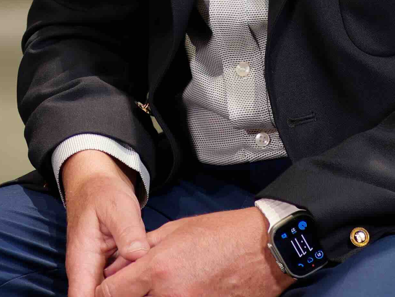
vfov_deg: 3.6
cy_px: -179
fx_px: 4636
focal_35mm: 406
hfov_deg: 4.9
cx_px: -140
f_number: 1.8
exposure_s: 1/40
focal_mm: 43
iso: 200
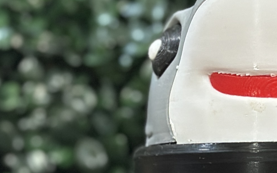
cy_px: 198
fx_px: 1570
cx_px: 266
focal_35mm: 208
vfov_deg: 6.3
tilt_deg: -0.2
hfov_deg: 10.0
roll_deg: +0.2
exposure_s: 1/33
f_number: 1.78
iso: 320
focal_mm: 6.86
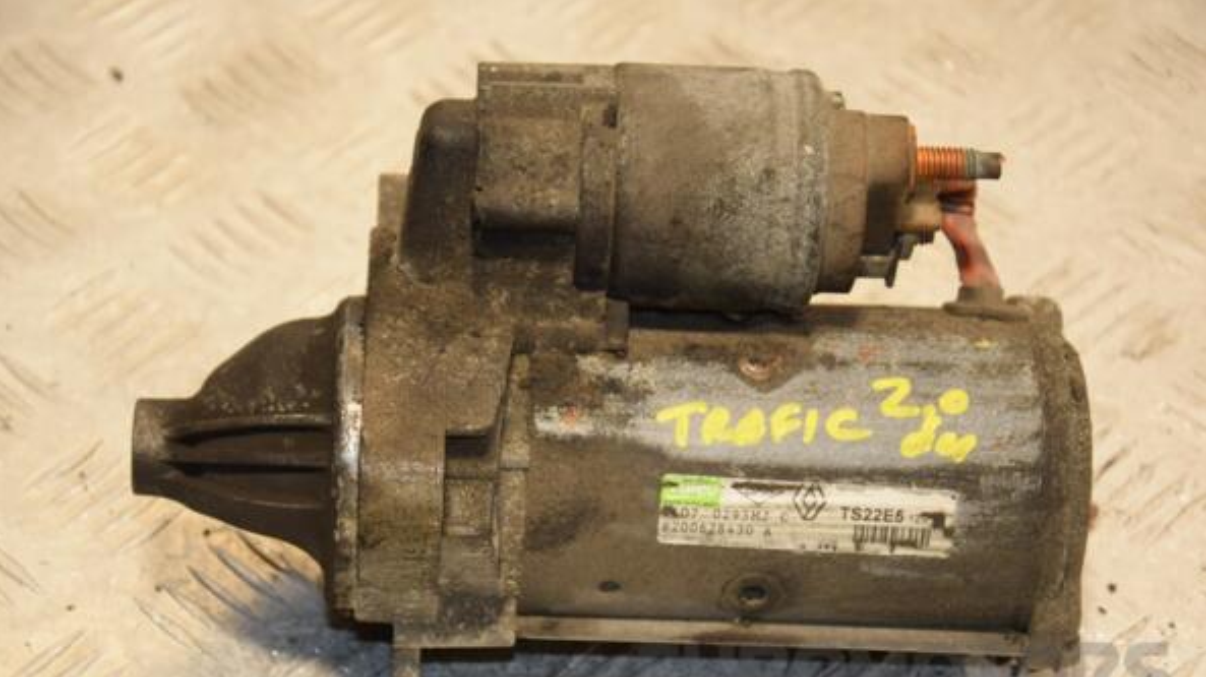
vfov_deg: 11.5
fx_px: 3356
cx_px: 600
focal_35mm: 105
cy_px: 403
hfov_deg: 20.4
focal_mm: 66
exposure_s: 1/125
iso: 800
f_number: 5.3
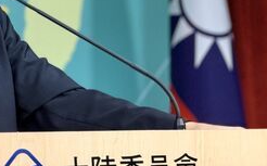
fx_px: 1882
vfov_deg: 5.0
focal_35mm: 259
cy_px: 11
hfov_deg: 8.1
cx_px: -15
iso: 320
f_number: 2.8
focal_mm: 16.89
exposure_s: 1/120
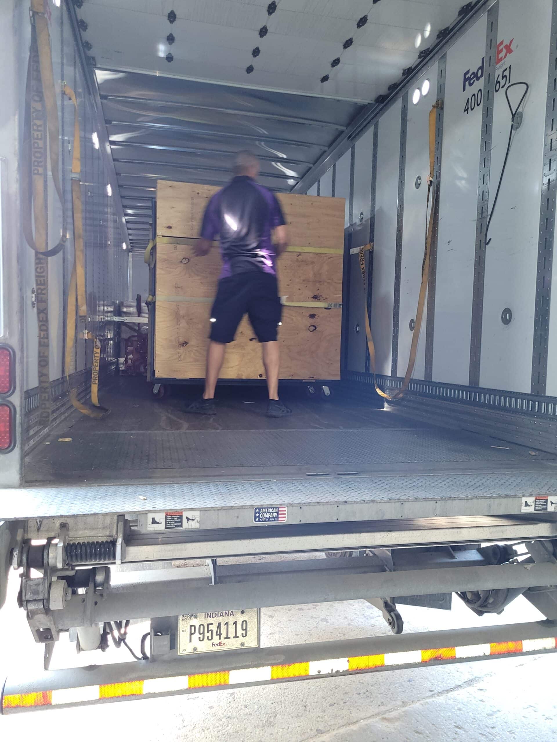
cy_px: 371
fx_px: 558
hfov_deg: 53.1
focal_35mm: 26
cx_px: 278
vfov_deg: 67.3
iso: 125
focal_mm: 5.4
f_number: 1.8
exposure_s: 1/24
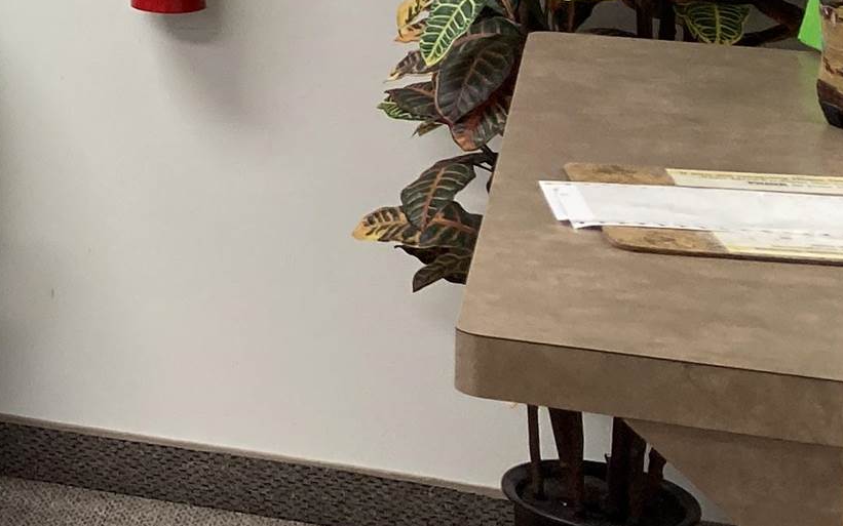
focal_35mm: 111
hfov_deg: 16.0
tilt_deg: -4.1
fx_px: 2550
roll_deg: +0.8
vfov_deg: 11.4
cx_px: -664
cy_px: -238
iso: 50
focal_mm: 3.99
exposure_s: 1/60
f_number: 1.8
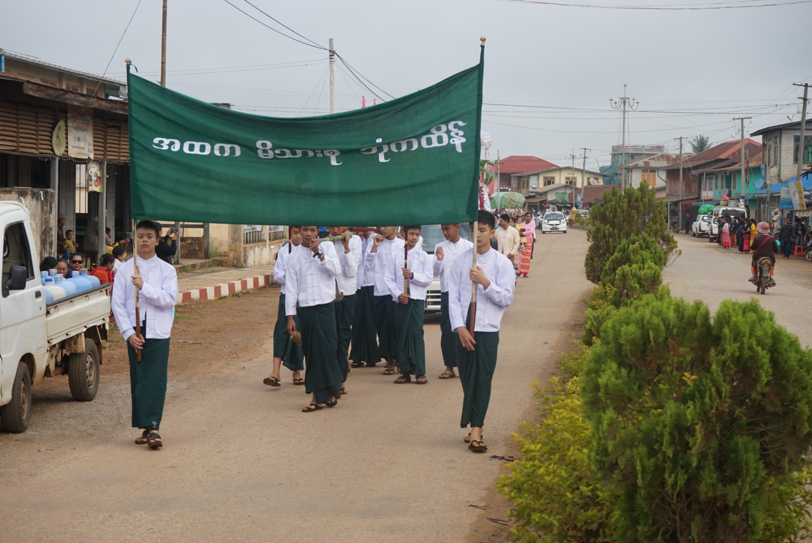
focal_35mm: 70
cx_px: 406
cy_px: 272
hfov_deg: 28.8
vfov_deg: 19.5
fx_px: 1580
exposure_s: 1/125
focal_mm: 70
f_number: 11
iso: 200
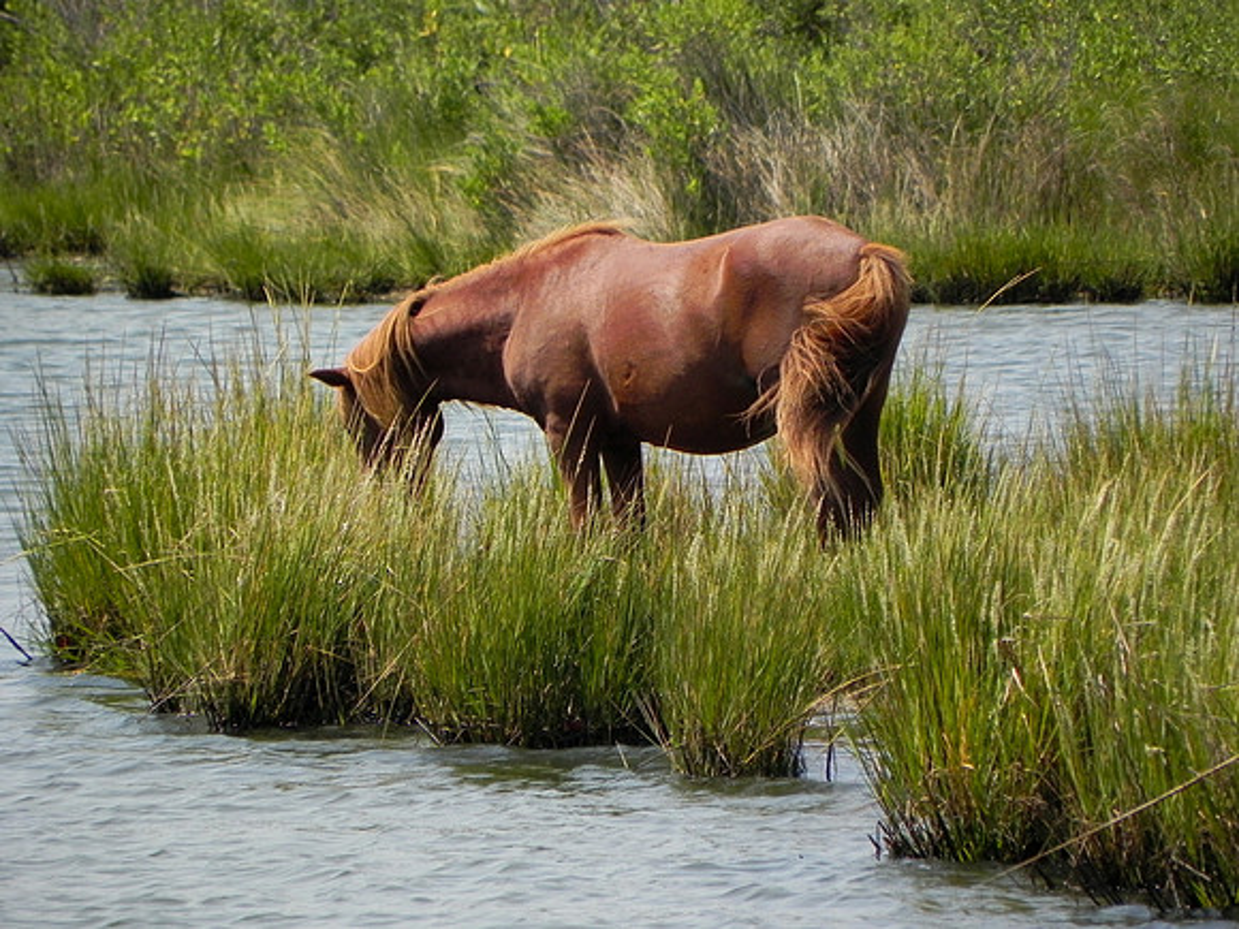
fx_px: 24267
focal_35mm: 678
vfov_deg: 2.2
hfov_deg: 2.9
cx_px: 620
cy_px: 464
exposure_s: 1/1000
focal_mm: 120
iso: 200
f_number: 5
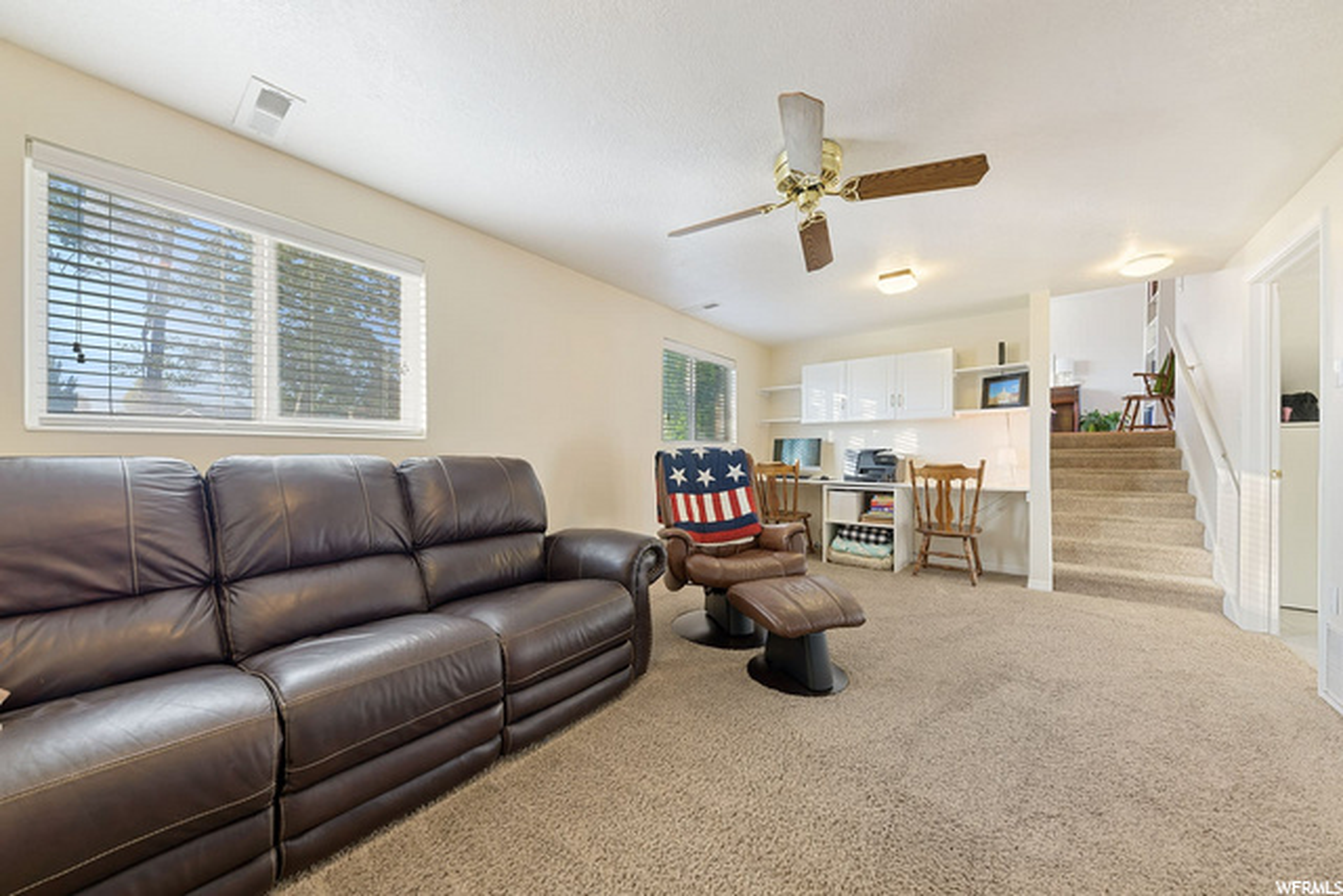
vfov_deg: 90.0
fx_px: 448
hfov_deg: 112.6
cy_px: 448
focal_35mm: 12
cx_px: 672
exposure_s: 1.6
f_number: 8
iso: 100
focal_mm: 12
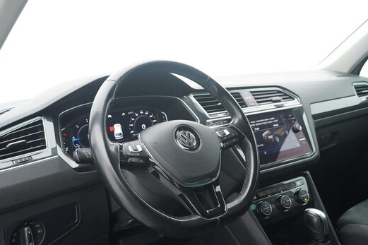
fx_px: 388
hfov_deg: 50.7
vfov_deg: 35.0
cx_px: 178
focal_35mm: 38
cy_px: 128
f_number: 5.6
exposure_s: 1/250
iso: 5000
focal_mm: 24
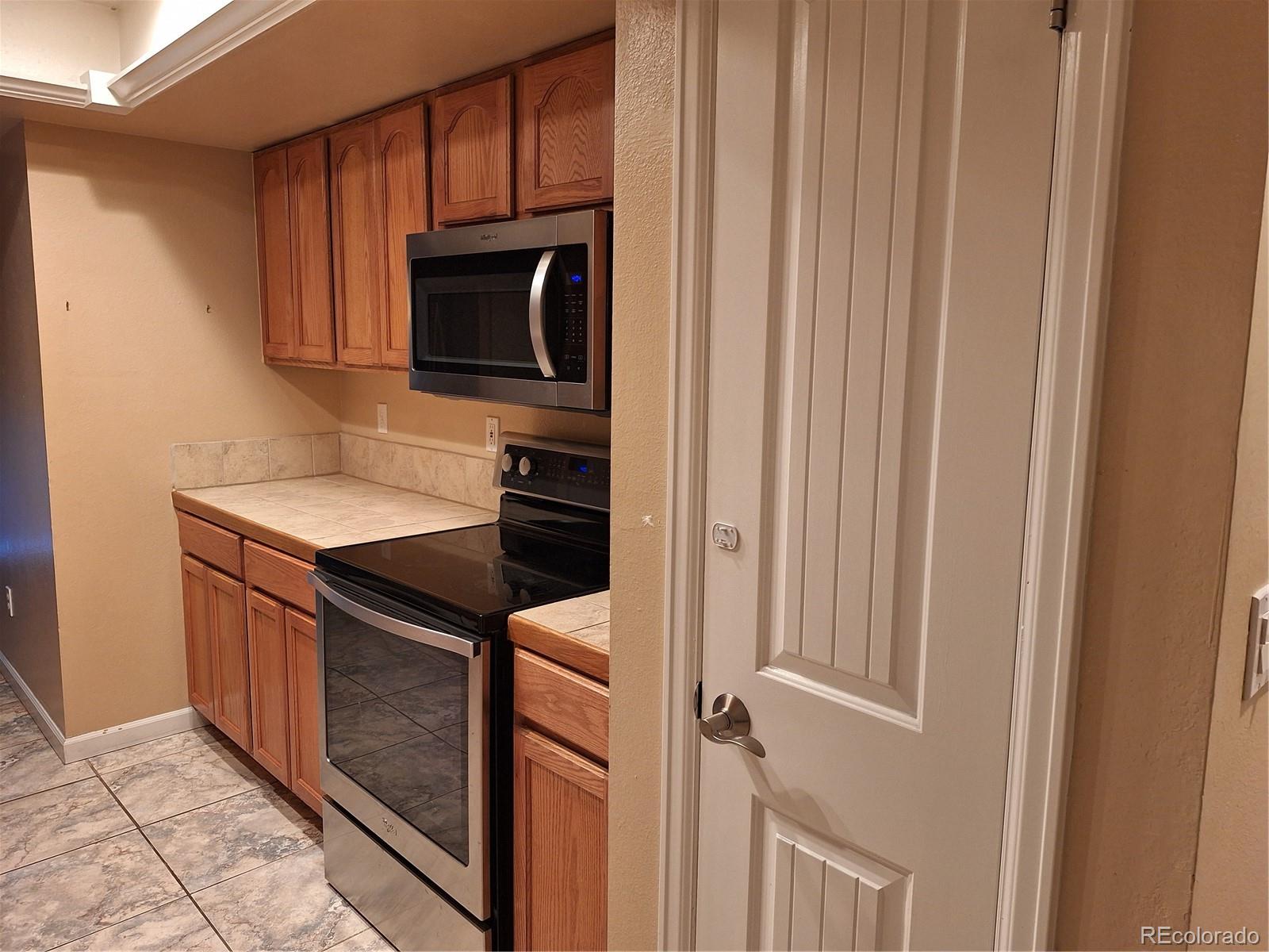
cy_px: 476
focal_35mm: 23
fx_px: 843
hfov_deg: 73.9
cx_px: 634
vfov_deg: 58.9
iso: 250
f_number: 1.8
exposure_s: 1/40
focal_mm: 5.54
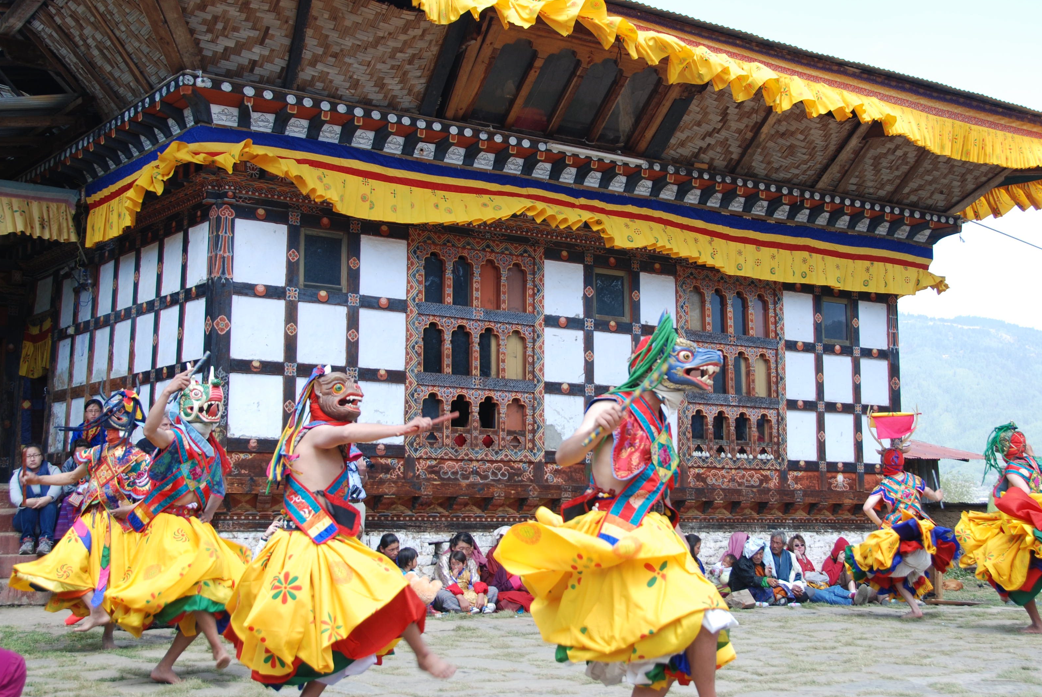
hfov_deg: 39.8
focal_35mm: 50
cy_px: 293
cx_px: 572
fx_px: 1438
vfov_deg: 27.2
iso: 110
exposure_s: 1/125
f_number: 5.6
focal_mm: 27
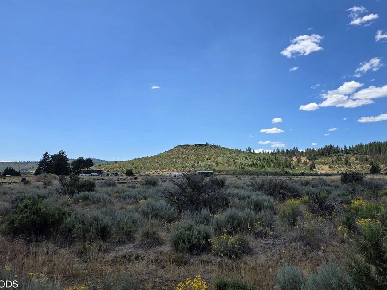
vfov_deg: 51.3
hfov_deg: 64.9
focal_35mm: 27
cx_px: 224
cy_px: 129
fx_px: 302
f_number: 1.7
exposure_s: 1/5447
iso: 80
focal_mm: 6.3
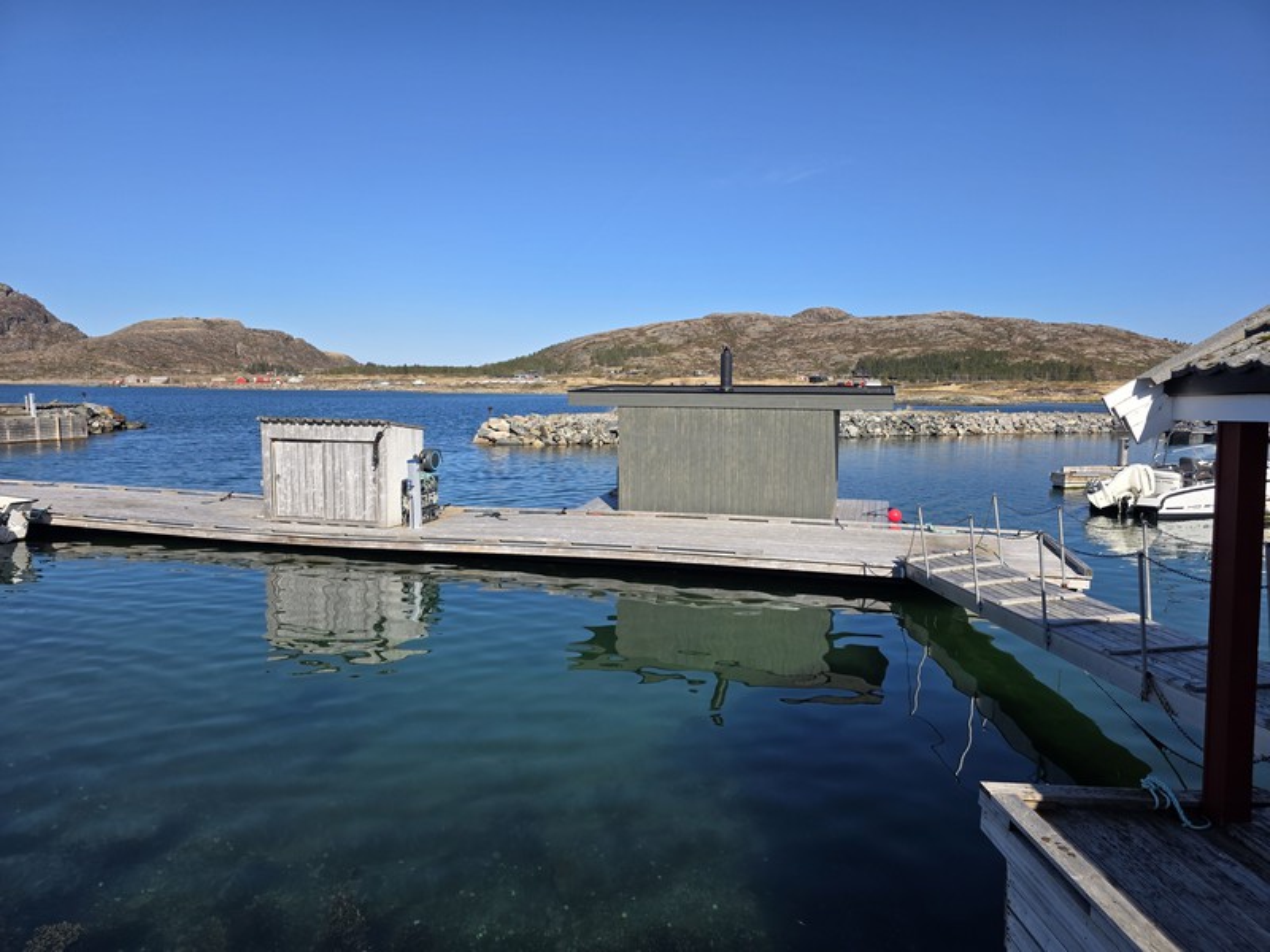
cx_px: 635
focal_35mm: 23
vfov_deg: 58.9
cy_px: 476
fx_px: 844
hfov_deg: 73.9
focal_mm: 6.3
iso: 80
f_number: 1.7
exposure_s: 1/5296
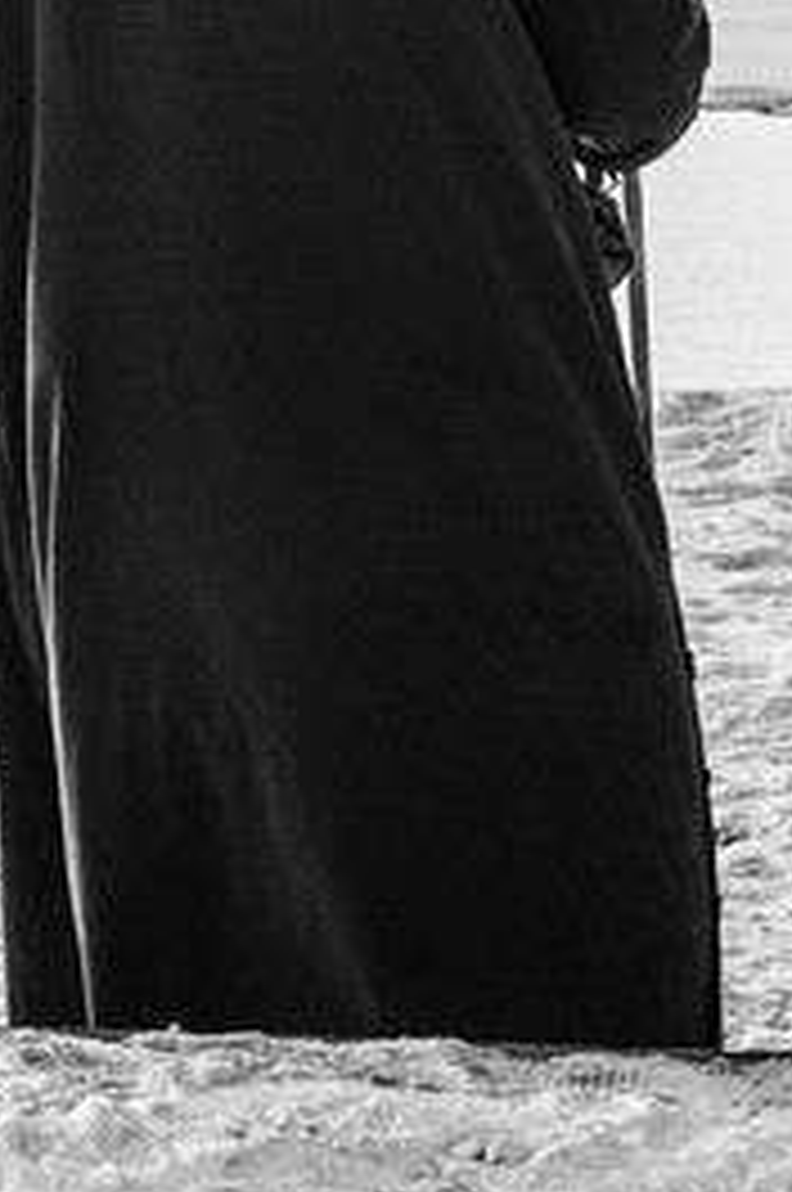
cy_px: -499
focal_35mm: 255
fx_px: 8436
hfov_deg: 5.4
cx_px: 166
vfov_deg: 8.0
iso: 200
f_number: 9
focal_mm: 50
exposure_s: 1/320
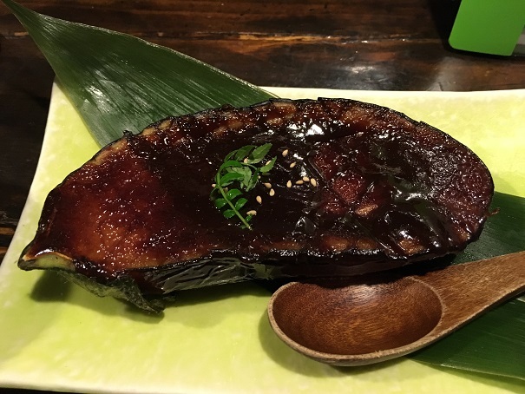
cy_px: 197
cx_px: 262
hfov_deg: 61.6
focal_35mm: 29
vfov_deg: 48.2
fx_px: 440
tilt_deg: -60.0
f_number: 2.2
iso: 250
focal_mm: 4.15
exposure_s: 1/15
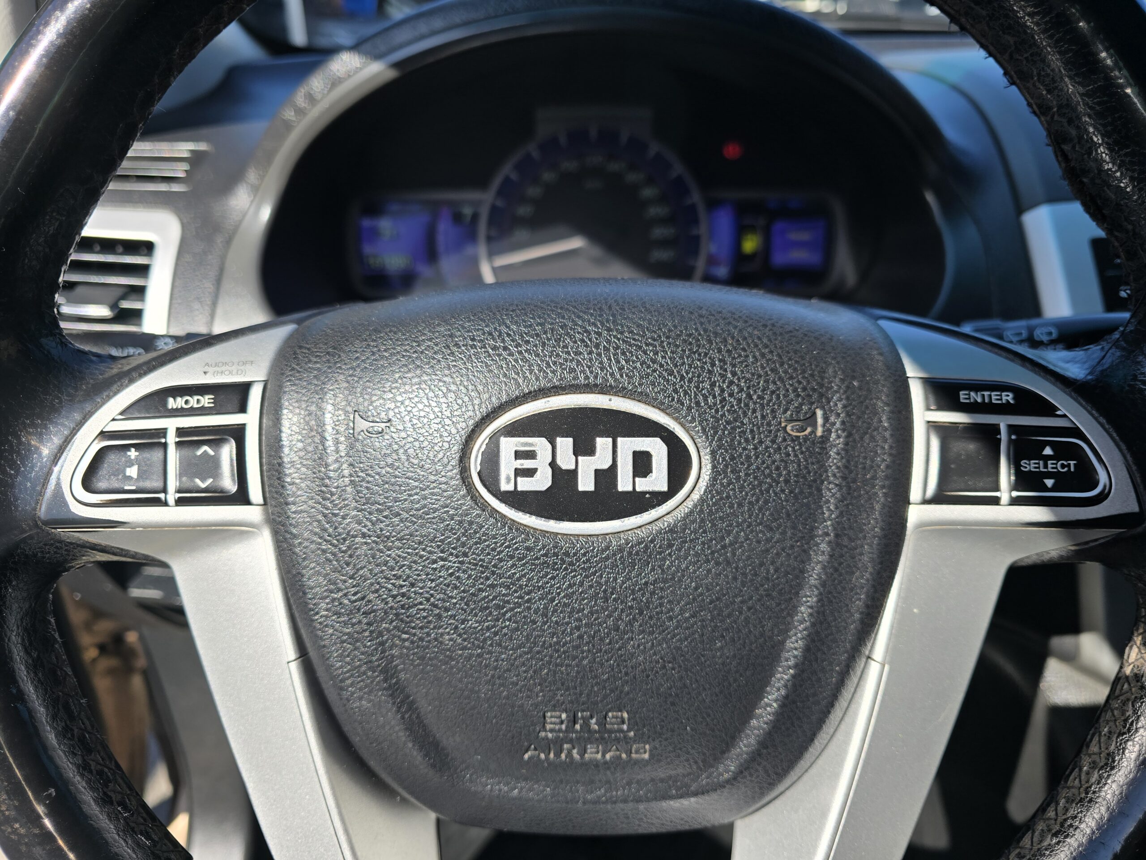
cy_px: 430
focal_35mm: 23
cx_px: 573
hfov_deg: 73.9
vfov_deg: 58.9
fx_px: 761
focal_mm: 6.3
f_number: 1.7
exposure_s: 1/547
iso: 12
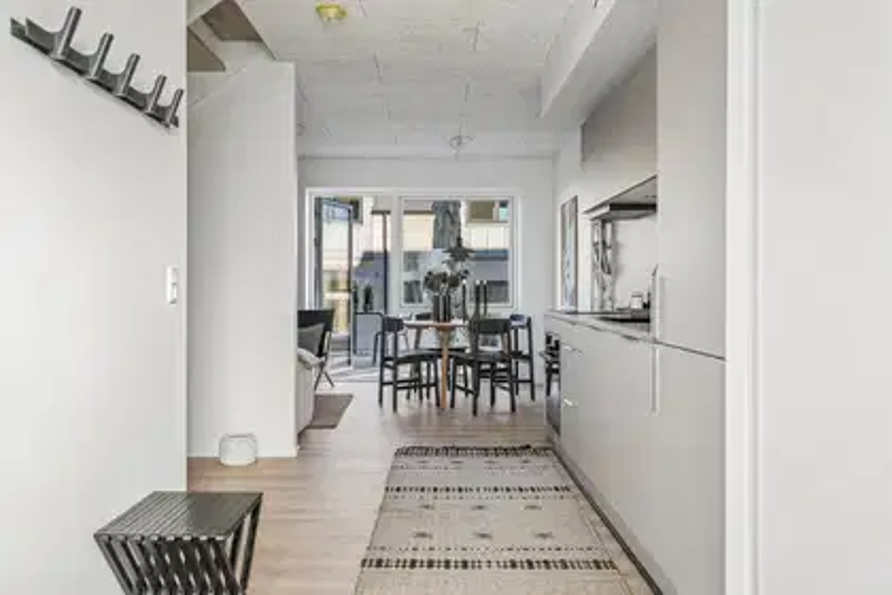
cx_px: 446
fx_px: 718
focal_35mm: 29
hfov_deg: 63.7
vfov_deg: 45.0
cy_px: 298
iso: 400
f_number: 7.1
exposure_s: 1/100
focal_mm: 29
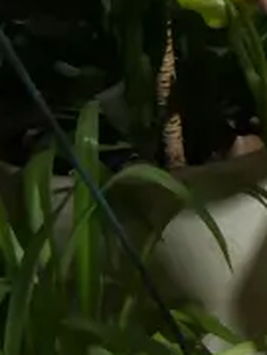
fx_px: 1635
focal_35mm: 159
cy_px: 49
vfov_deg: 12.4
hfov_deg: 8.3
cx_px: 716
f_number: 3.5
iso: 640
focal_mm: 14
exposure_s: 1/60
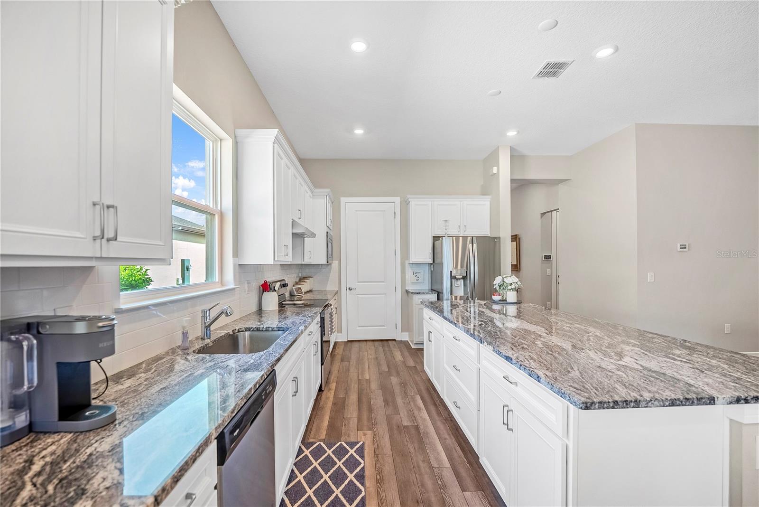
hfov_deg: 100.0
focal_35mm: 15
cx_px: 380
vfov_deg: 77.0
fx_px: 318
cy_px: 254
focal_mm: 15.1
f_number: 4
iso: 1600
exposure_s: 1/1250
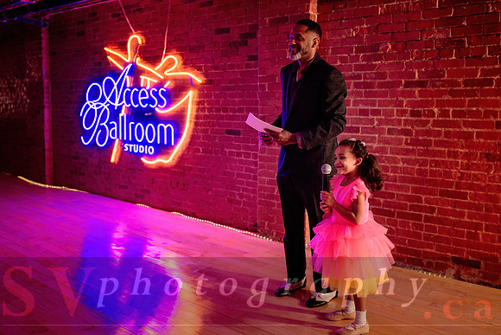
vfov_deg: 40.6
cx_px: 251
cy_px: 149
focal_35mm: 32
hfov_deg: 58.0
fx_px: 451
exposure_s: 1/125
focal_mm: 28
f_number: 2
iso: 500
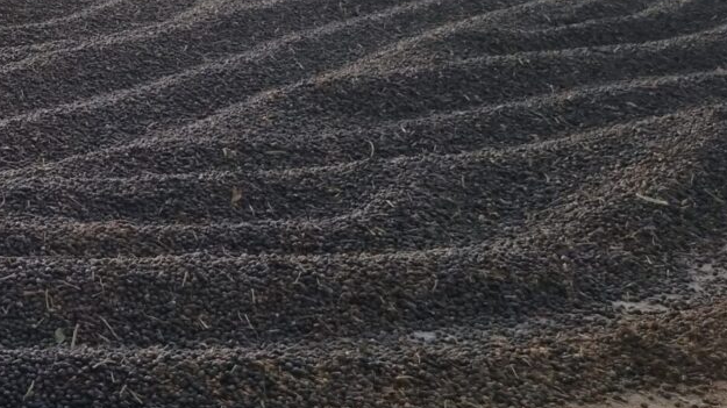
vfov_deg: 15.2
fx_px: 1503
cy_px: -9
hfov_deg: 24.4
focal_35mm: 78
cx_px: -165
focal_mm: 5.4
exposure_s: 1/120
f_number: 1.8
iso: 125
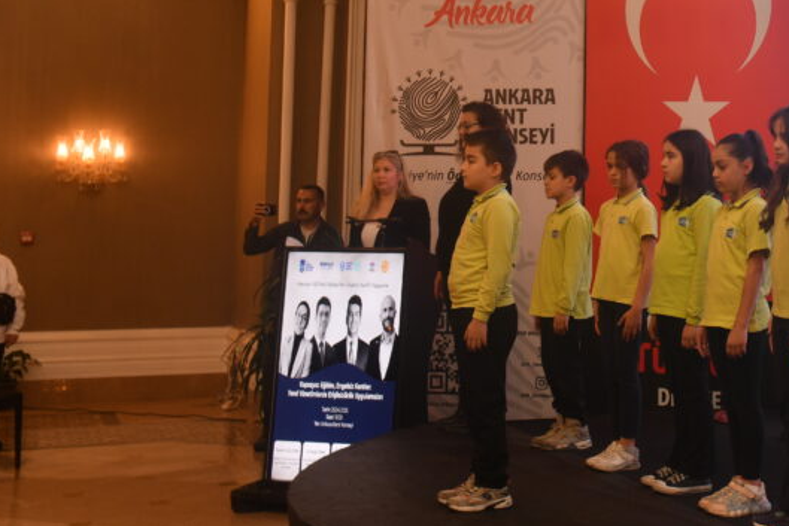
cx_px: 732
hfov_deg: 30.7
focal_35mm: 62
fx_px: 1359
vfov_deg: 21.7
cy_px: 124
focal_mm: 32
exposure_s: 1/100
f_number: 5
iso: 320
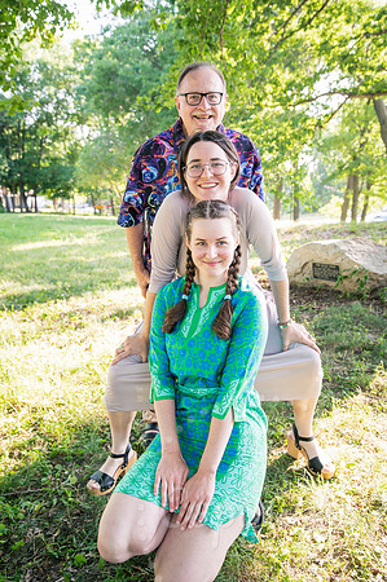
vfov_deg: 58.8
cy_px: 291
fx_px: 517
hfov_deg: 41.0
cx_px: 194
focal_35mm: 32
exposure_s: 1/320
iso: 1000
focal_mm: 32
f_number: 4
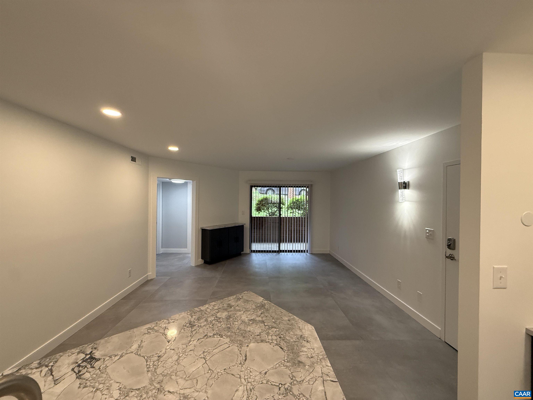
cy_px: 200
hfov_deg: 102.1
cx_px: 266
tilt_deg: -0.5
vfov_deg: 85.7
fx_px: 216
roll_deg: -0.8
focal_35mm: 14
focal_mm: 2.22
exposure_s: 1/120
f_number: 2.2
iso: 250
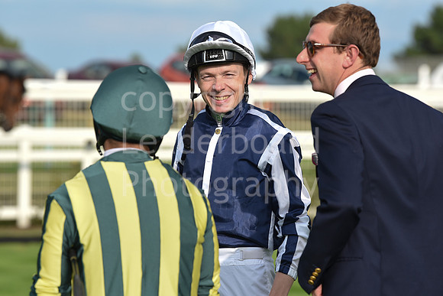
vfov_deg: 6.9
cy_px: 148
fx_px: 2462
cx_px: 222
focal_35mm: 200
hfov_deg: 10.3
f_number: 5.6
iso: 640
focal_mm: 200
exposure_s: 1/2000
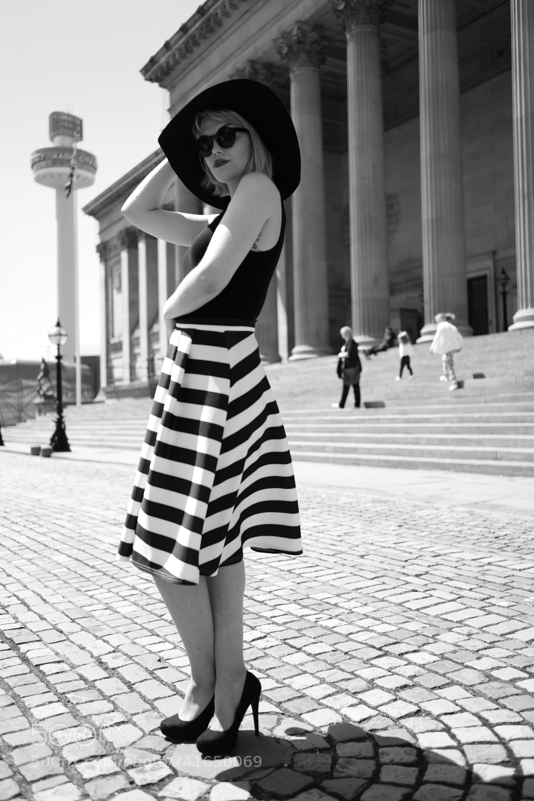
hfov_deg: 37.9
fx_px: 779
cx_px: 267
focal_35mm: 35
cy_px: 400
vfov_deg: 54.4
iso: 100
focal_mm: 35
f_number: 2.5
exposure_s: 1/1000
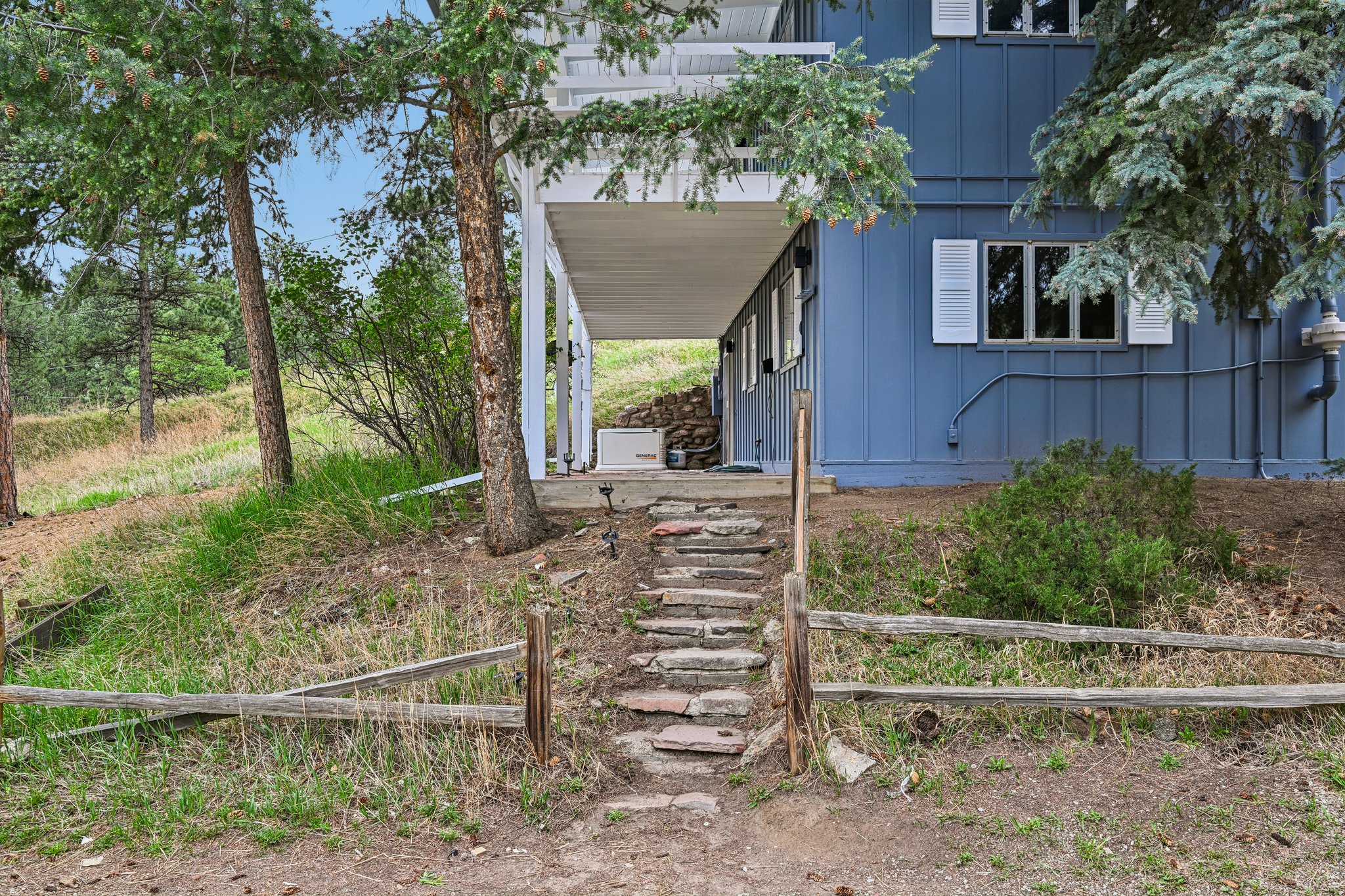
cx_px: 672
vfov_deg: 43.6
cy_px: 448
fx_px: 1121
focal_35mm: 30
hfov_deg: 61.9
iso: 160
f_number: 10
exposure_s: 1/30
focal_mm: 30
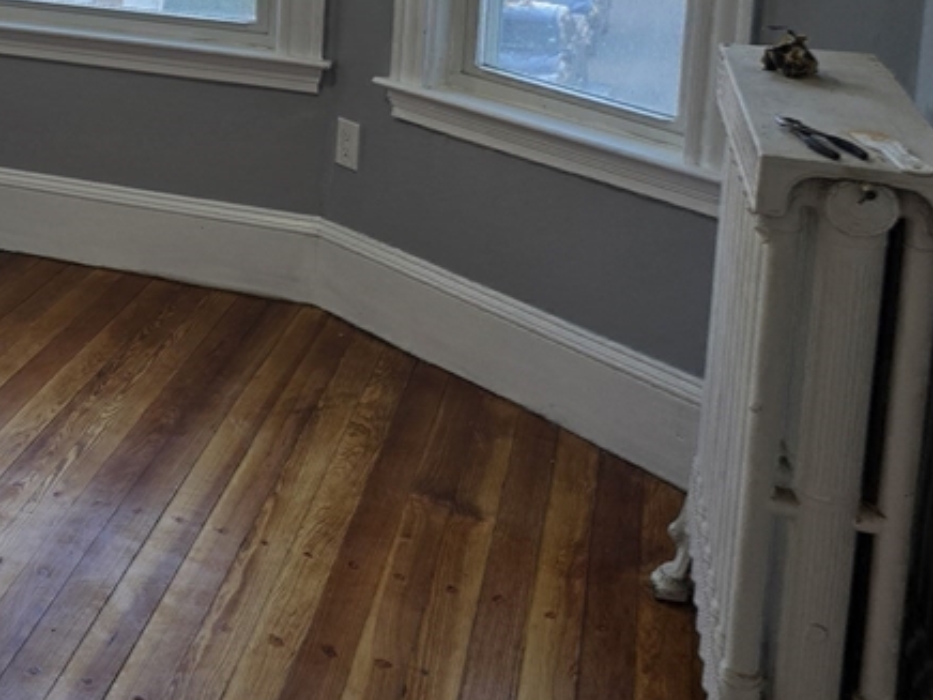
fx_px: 1455
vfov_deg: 25.1
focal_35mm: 54
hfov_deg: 32.8
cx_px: 15
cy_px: -77
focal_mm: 6.3
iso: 50
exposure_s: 1/120
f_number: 1.7
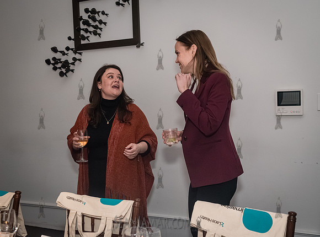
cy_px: 124
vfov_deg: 34.6
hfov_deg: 45.5
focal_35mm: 41
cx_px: 163
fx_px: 381
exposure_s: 1/320
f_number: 4.5
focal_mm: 35
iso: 6400
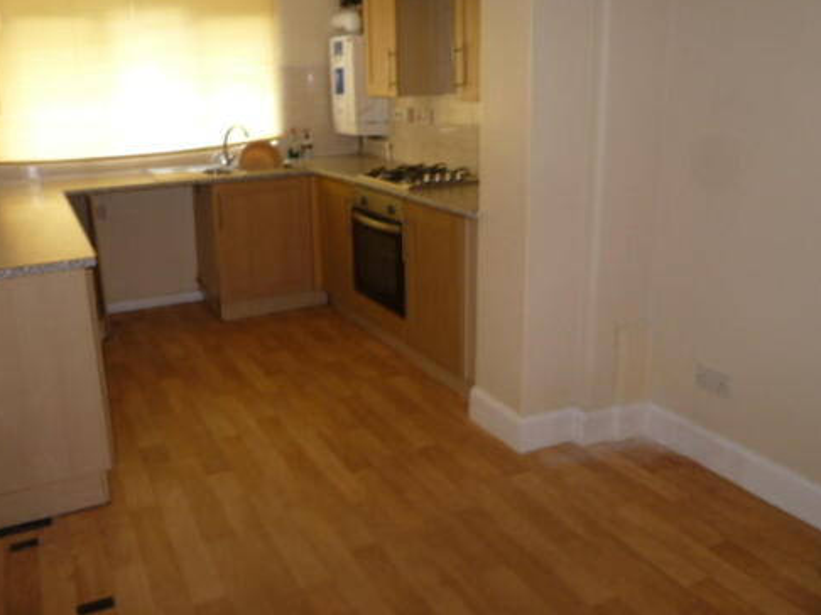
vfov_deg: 46.6
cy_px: 254
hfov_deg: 59.7
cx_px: 347
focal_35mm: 30
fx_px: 711
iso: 100
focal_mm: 4.5
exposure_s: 1/30
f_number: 2.8
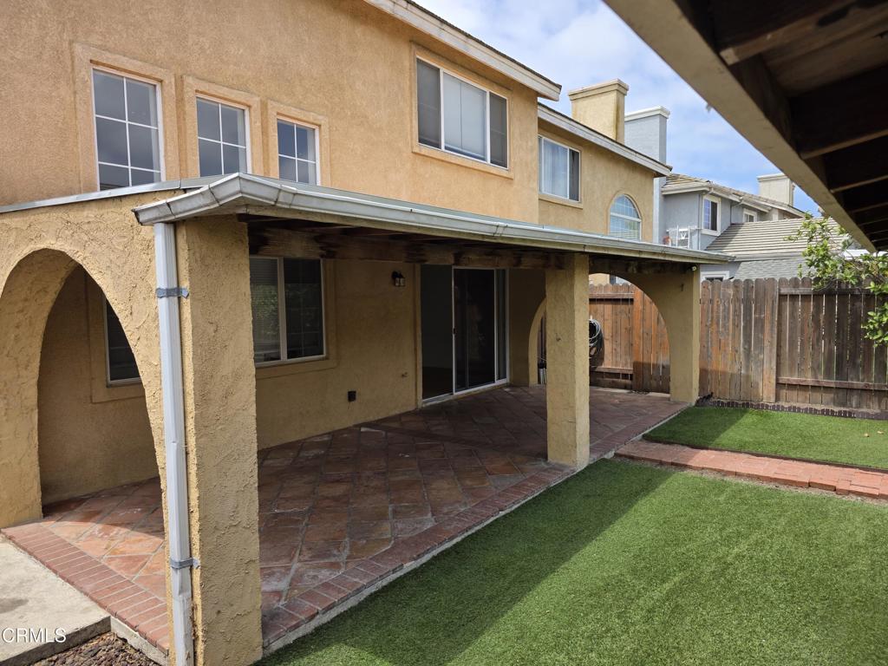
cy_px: 333
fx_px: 590
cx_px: 444
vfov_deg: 58.9
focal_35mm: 23
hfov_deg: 73.9
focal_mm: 6.3
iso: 80
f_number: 1.7
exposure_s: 1/3768
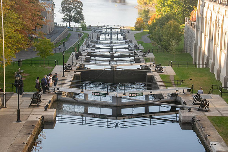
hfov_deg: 21.9
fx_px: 589
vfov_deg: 14.7
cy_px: 76
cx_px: 114
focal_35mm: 93
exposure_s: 1/80
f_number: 14
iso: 640
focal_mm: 62
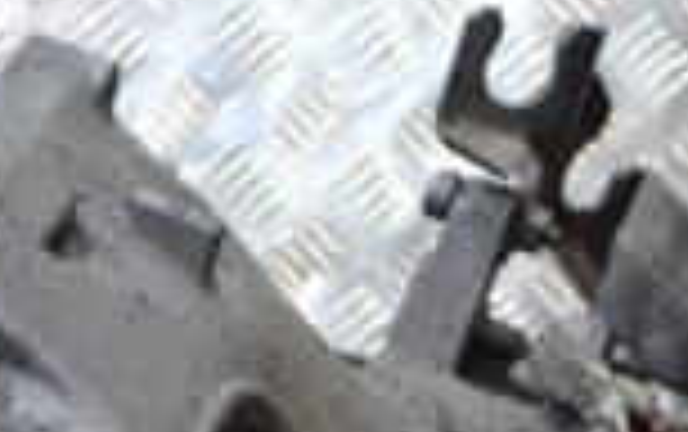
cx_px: 382
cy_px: 720
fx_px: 3604
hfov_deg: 10.9
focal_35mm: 192
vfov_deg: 6.7
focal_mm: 32
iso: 3200
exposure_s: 1/30
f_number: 4.8
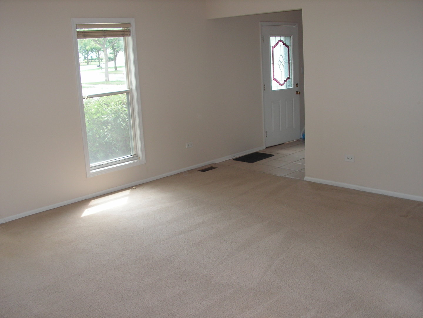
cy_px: 159
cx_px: 212
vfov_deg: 39.7
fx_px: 440
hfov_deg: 51.4
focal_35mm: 36
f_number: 3.2
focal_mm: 6
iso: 50
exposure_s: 1/40
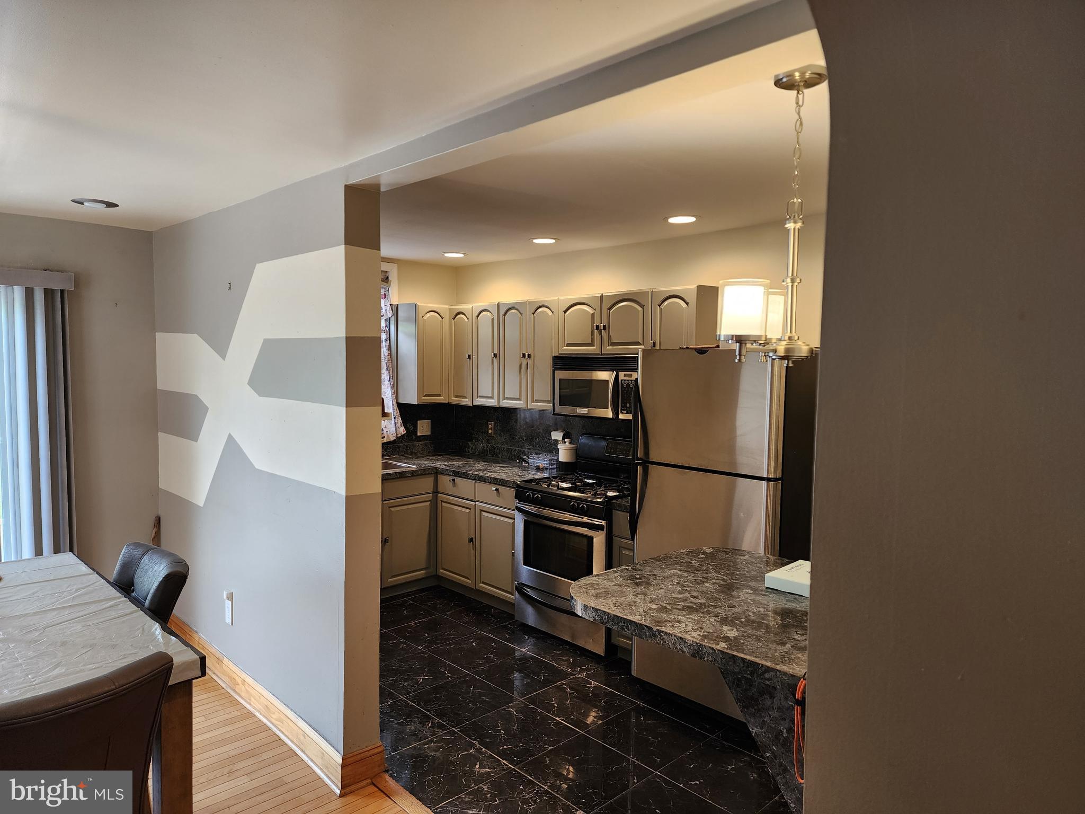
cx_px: 542
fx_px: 721
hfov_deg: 73.9
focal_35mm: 23
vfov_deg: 58.9
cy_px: 407
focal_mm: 6.4
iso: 125
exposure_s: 1/120
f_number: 1.8
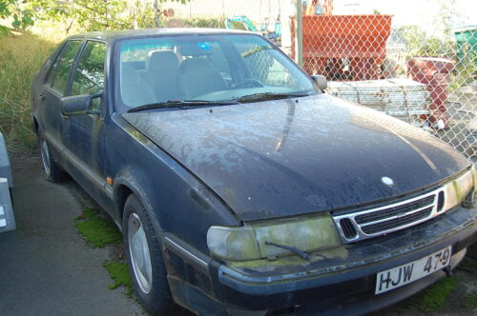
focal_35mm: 39
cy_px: 158
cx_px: 238
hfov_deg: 49.6
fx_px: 516
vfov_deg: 34.1
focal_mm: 26
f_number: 5.6
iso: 400
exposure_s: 1/125
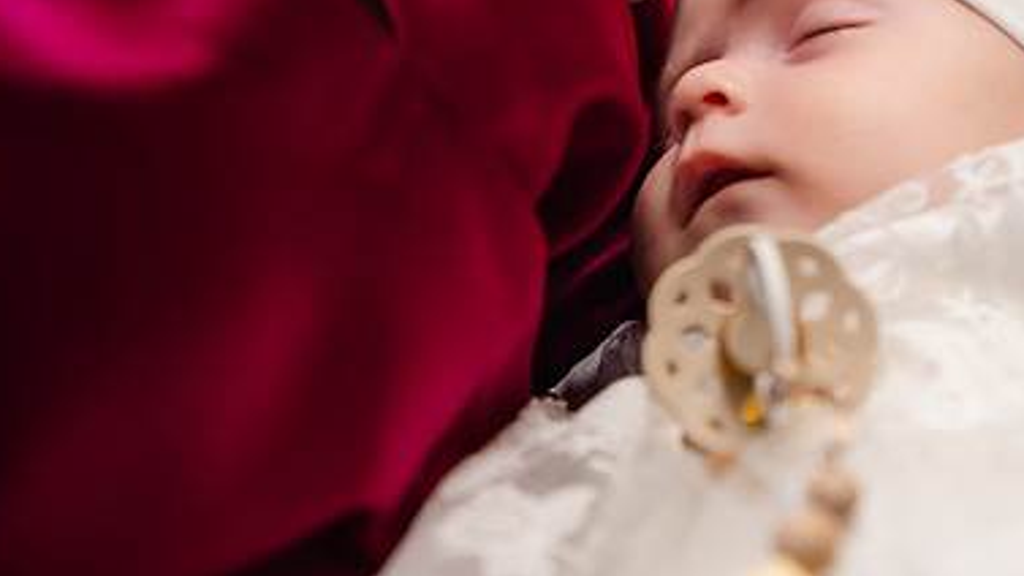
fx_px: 4045
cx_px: 871
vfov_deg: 8.1
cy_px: 24
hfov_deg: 14.3
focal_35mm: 149
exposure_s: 1/125
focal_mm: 70
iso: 800
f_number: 3.5
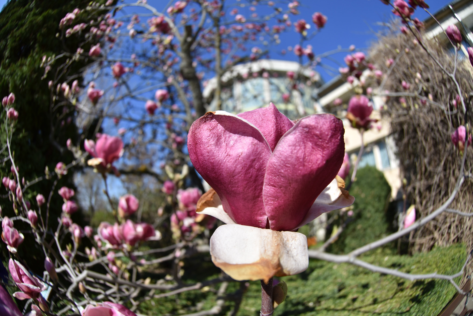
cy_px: 158
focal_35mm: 16
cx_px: 236
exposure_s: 1/800
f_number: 5
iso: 100
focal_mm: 10.5
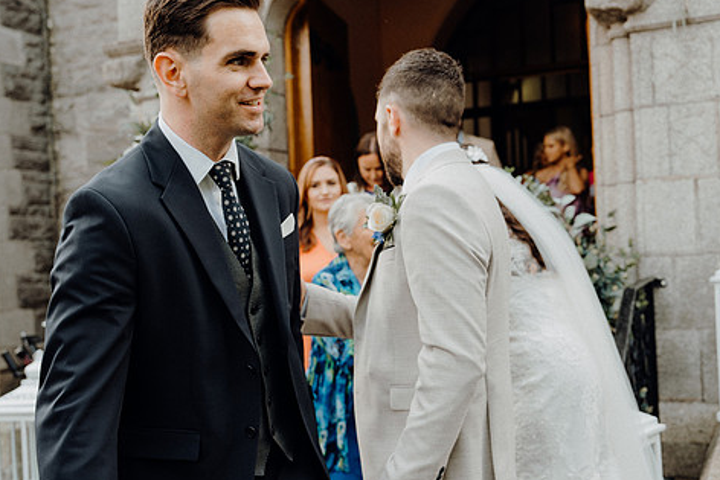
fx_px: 860
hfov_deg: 45.4
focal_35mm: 43
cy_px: 272
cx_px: 374
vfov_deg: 31.2
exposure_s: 1/200
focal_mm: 35
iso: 125
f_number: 3.5
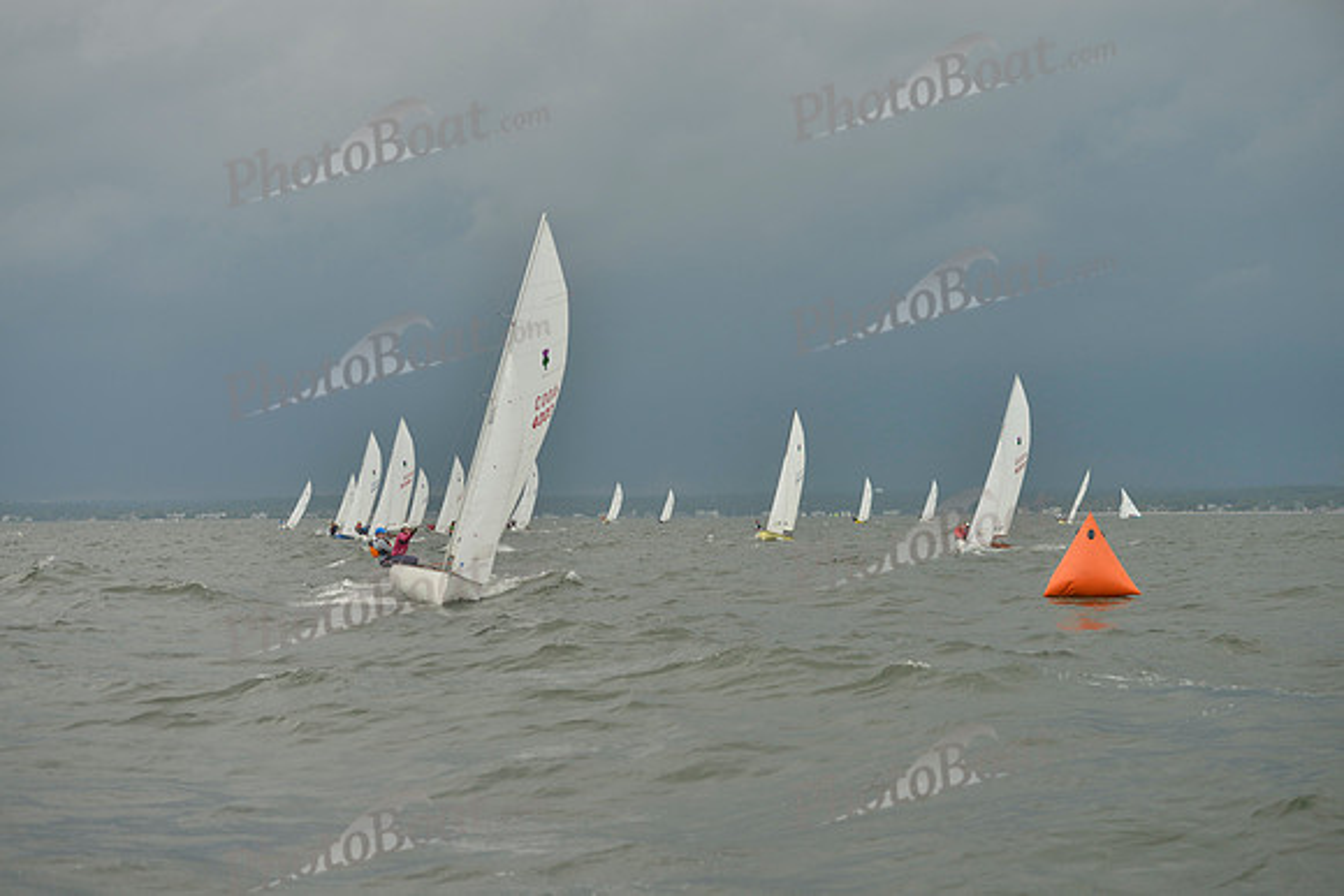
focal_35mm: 70
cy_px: 448
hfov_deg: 28.8
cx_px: 672
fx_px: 2614
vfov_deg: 19.5
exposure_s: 1/1600
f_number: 4.5
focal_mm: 70
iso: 200
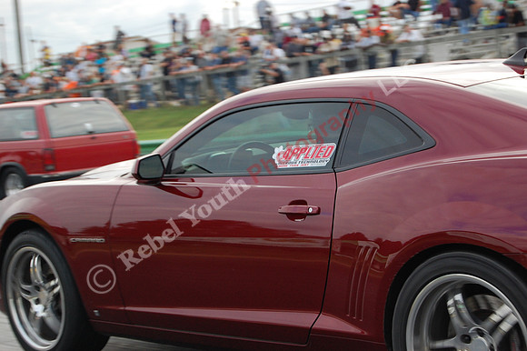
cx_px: 264
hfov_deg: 24.6
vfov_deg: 16.5
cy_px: 176
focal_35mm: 82
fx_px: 1207
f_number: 5.6
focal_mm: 55
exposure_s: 1/500
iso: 560
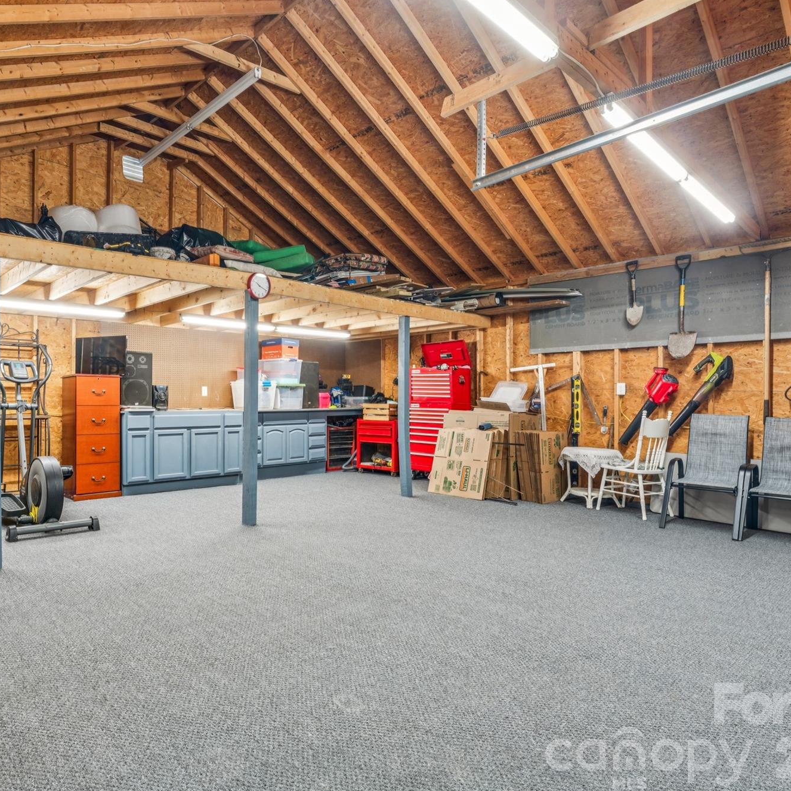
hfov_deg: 69.6
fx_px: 556
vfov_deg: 70.8
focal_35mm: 22
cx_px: 293
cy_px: 393
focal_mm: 16.4
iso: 100
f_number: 13
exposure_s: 2
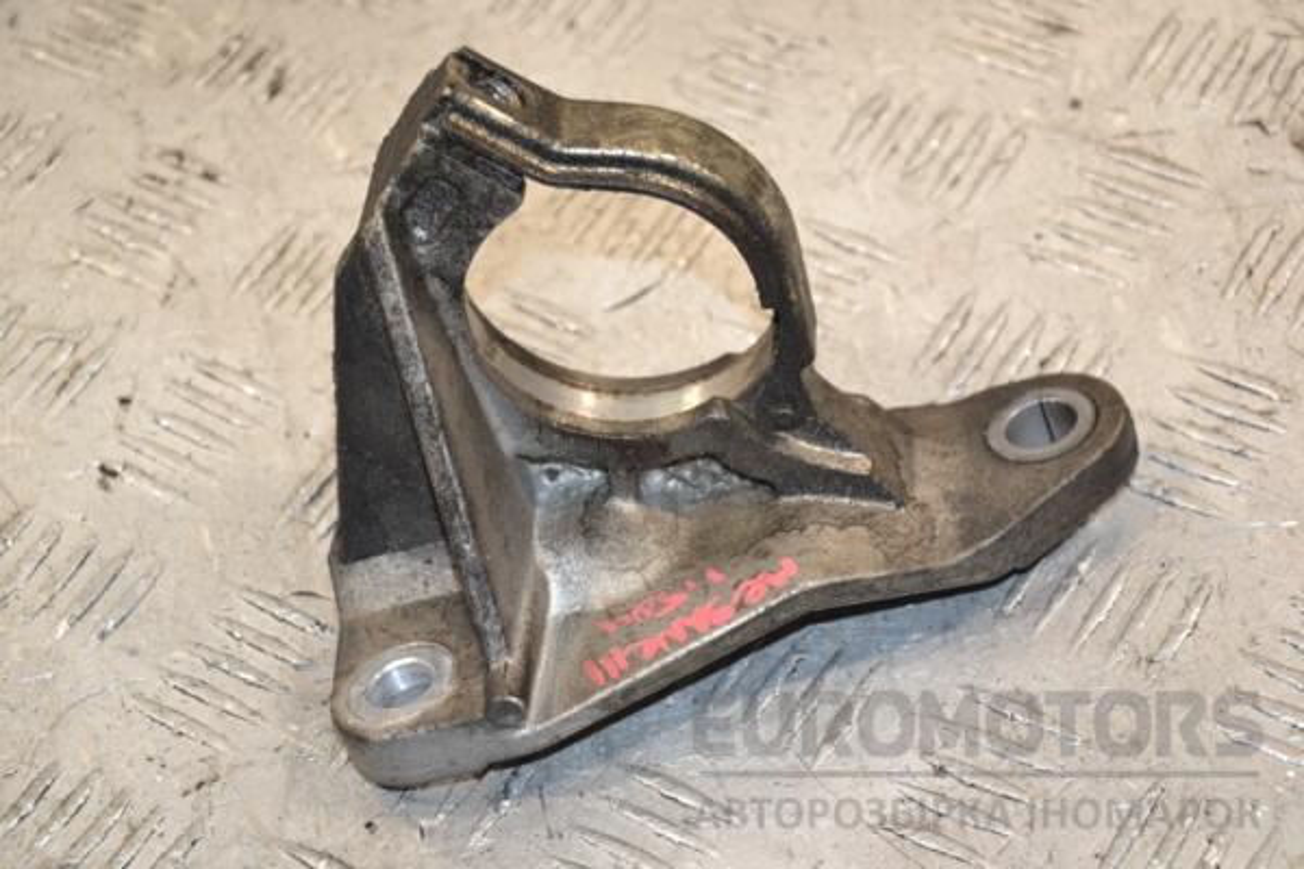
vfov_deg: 13.0
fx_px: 3803
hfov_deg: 19.5
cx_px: 652
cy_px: 434
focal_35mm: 105
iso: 800
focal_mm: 70
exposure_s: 1/125
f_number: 5.3
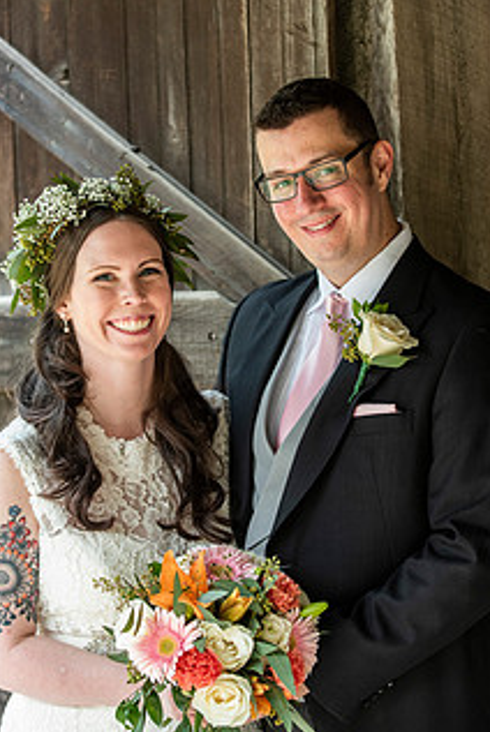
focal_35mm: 139
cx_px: 227
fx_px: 2832
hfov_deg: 9.9
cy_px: 346
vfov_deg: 14.7
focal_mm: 98
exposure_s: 1/500
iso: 640
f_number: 2.8
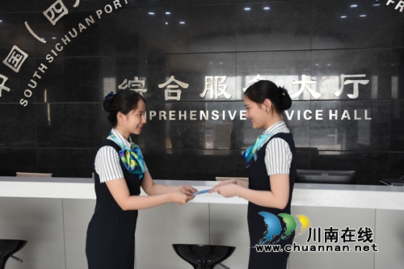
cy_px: 134
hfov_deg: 49.6
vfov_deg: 34.2
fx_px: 437
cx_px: 202
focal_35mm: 39
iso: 800
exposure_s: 1/160
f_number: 6.3
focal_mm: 26
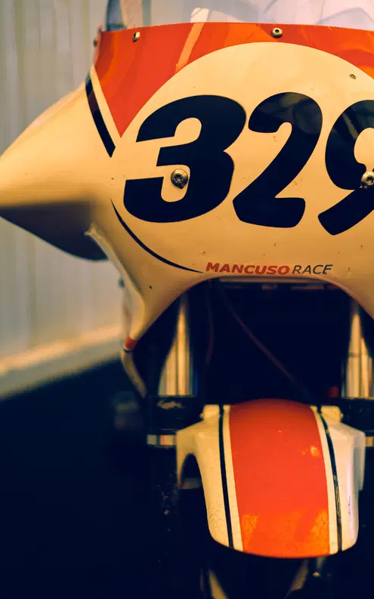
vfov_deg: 37.5
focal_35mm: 54
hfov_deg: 23.8
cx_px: 261
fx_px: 881
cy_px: 299
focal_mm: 23
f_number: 1.4
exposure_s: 1/200
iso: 250
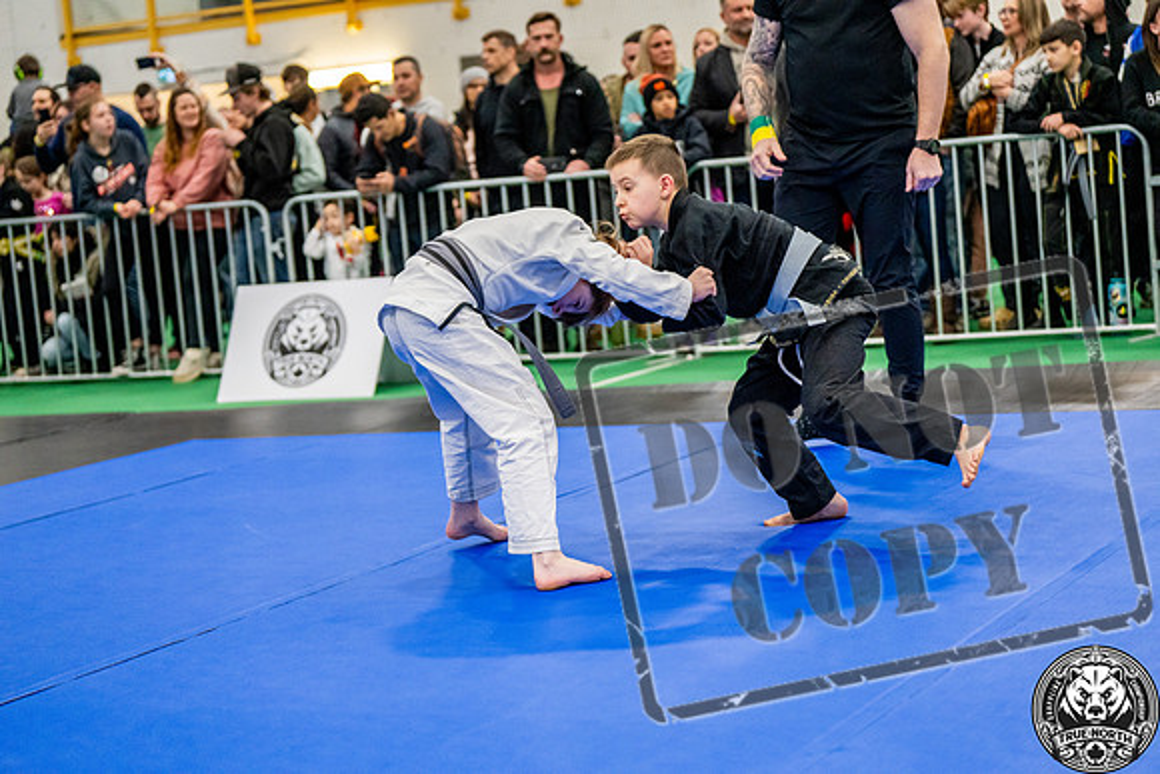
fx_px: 2256
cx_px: 580
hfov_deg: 28.8
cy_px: 387
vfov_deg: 19.5
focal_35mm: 70
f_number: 2.8
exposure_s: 1/500
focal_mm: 70
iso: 4000
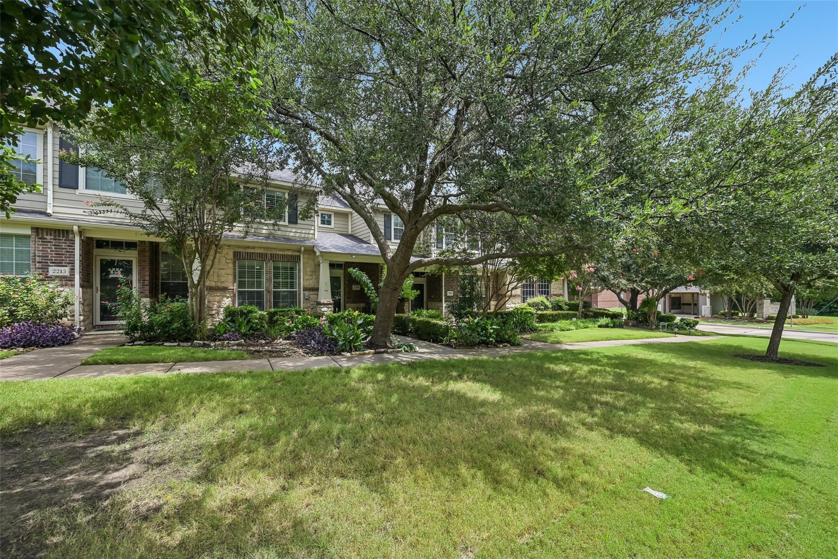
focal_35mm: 14
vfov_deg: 81.2
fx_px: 326
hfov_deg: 104.3
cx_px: 419
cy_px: 280
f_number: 9
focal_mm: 14
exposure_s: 1/250
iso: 250
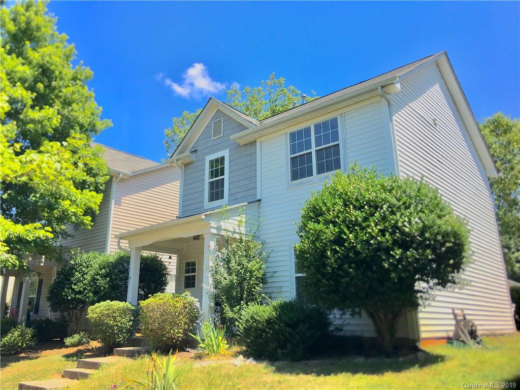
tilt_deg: +19.5
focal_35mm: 29
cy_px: 195
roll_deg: -0.4
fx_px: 436
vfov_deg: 48.2
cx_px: 260
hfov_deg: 61.7
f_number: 2.2
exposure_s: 1/1131
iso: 25
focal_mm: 4.15
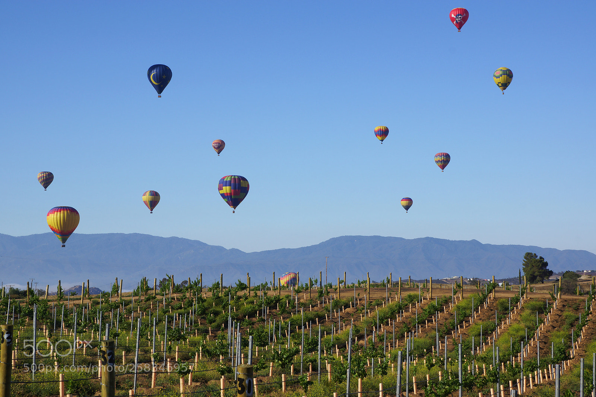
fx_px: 1241
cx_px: 298
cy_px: 198
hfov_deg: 27.0
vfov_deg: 18.2
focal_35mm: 75
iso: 50
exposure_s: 1/100
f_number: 11
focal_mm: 50
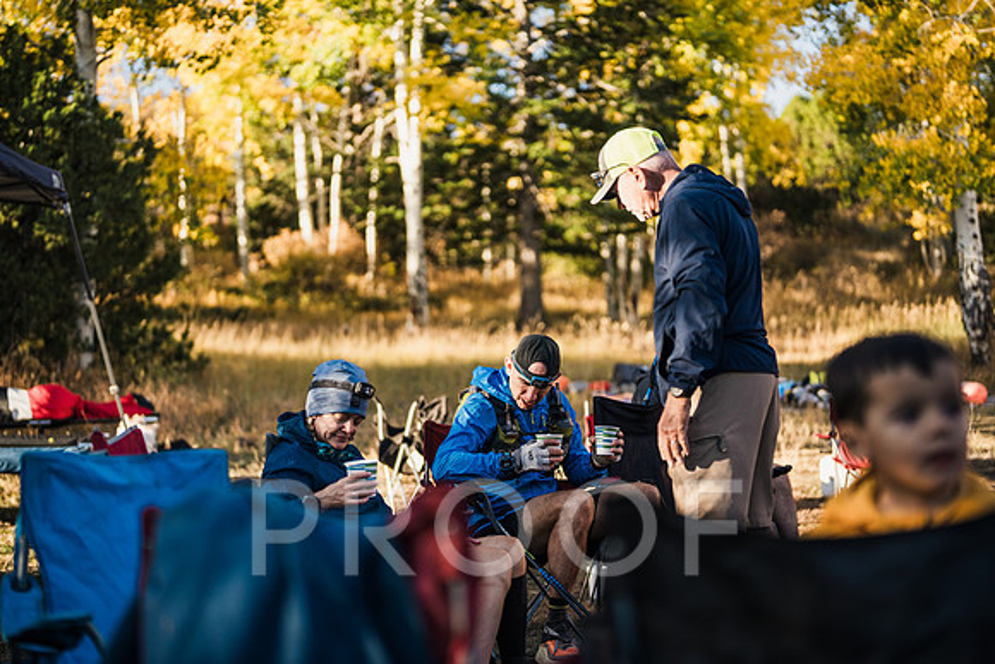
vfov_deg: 27.0
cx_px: 498
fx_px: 1382
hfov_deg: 39.6
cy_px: 332
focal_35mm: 50
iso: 125
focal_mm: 50
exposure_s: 1/2500
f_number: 1.4
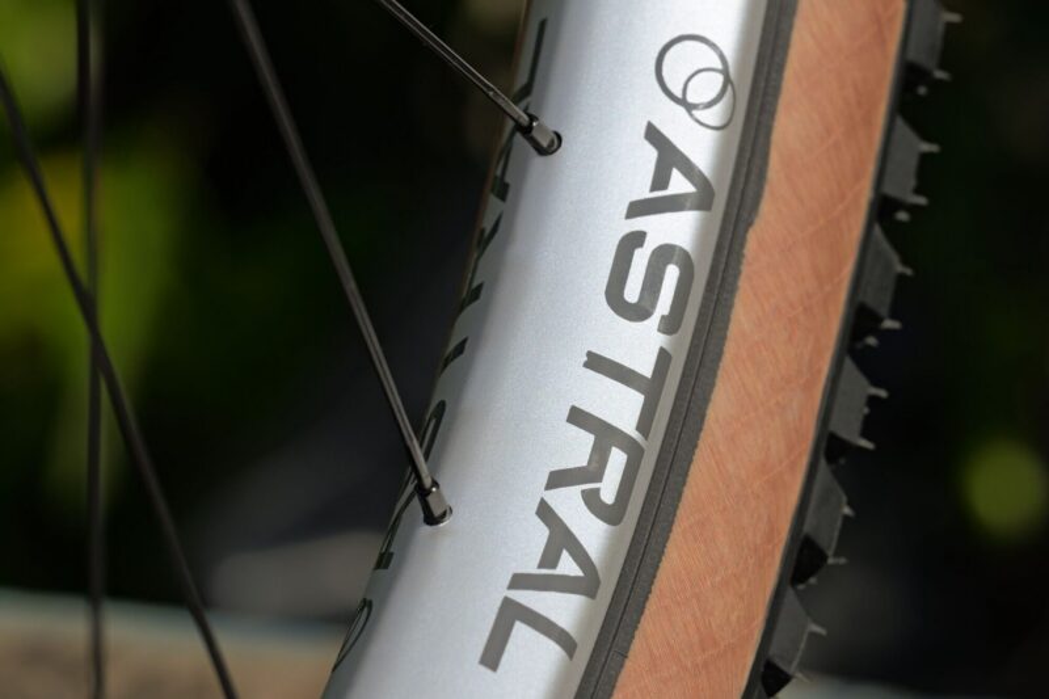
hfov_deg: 10.7
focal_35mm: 192
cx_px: 524
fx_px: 5593
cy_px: 350
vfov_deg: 7.2
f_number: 8
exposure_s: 1/400
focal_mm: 192
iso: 100
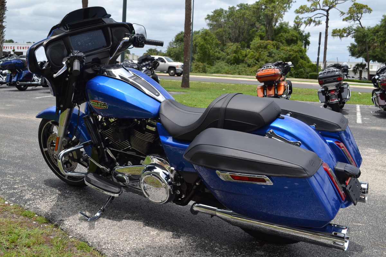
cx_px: 193
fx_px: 386
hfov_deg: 53.1
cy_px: 128
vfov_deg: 36.9
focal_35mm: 36
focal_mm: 24
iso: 100
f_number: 8
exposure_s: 1/250
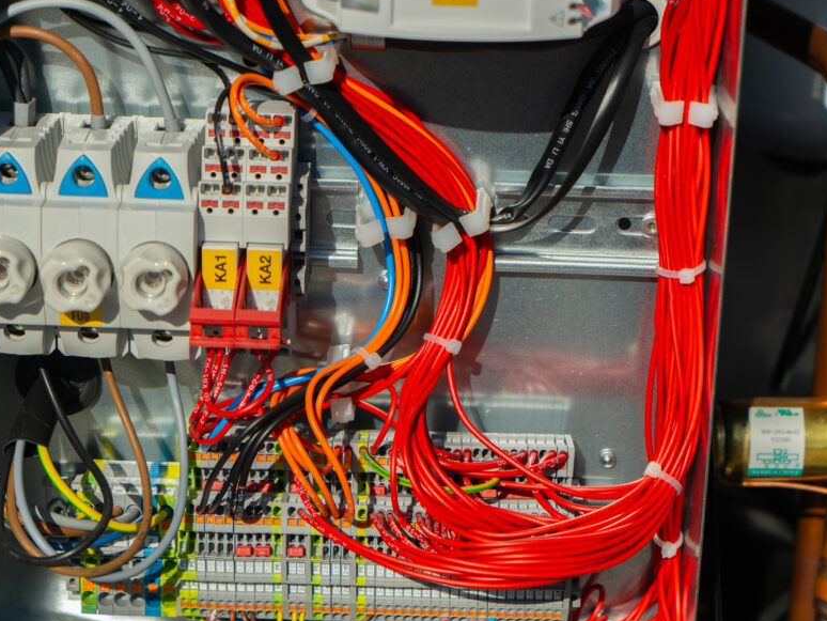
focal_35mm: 89
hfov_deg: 22.0
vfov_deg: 16.6
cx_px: 369
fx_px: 2127
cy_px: 358
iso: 100
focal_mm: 70
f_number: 5.6
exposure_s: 1/500
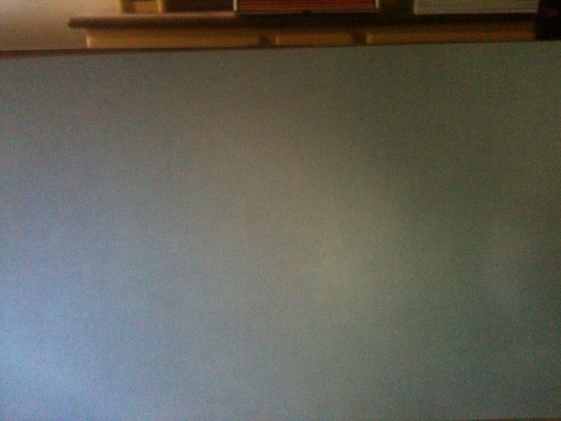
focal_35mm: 35
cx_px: 280
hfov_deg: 52.6
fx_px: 567
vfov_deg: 40.7
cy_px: 210
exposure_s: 1/15
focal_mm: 3.85
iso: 500
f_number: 2.8
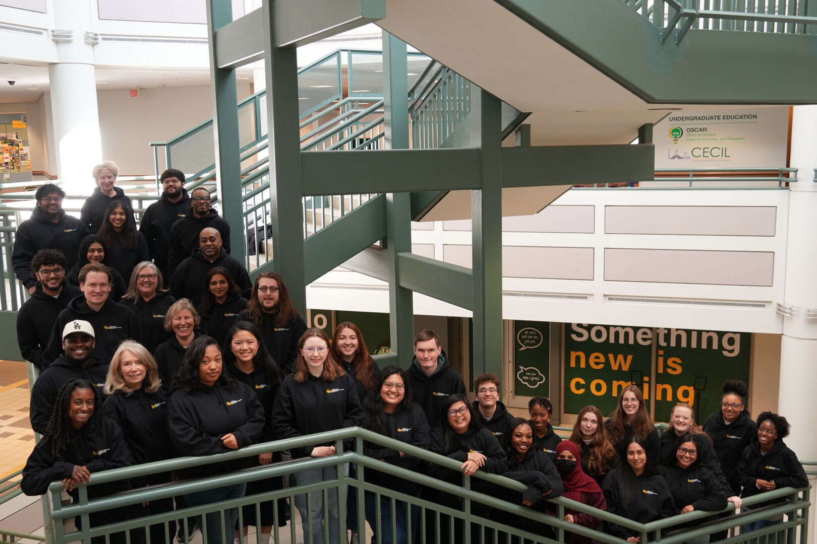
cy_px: 272
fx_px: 851
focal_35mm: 38
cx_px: 408
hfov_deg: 51.3
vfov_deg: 35.5
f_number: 4
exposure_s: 1/40
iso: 500
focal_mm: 25
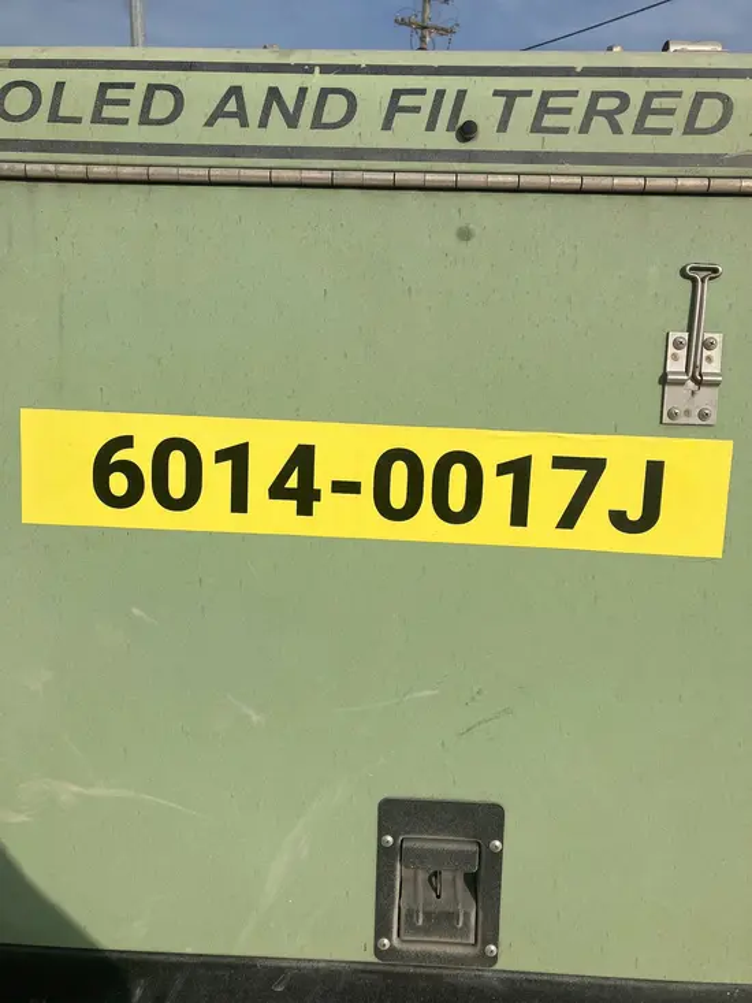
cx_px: 376
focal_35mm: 28
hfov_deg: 49.8
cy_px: 502
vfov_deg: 63.4
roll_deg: -1.8
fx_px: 811
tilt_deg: -12.8
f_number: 1.8
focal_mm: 3.99
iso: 32
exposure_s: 1/4878
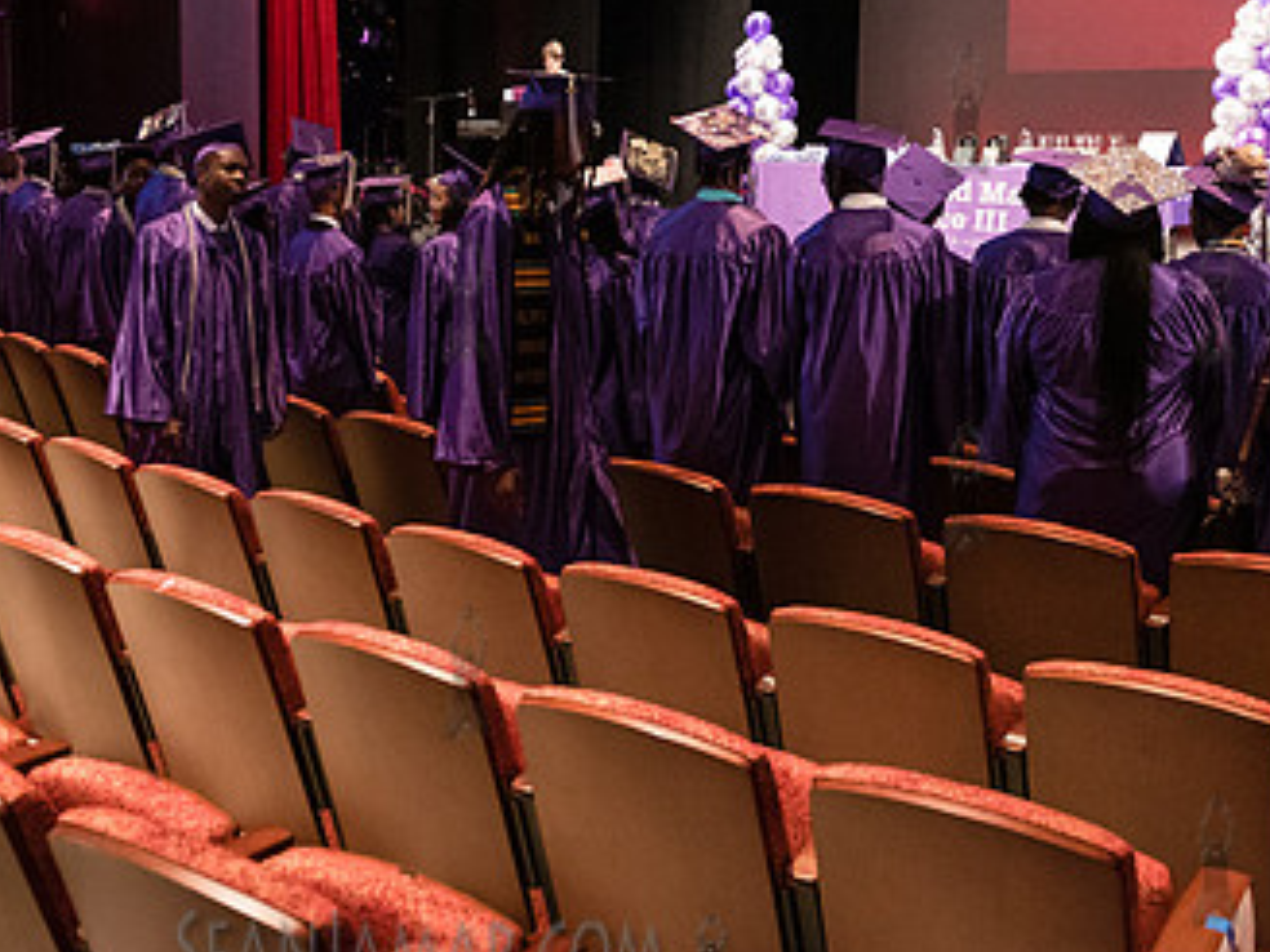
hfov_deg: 43.5
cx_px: 465
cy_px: 296
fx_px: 1578
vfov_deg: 33.2
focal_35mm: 43
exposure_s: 1/200
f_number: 3.5
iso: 4000
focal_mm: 24
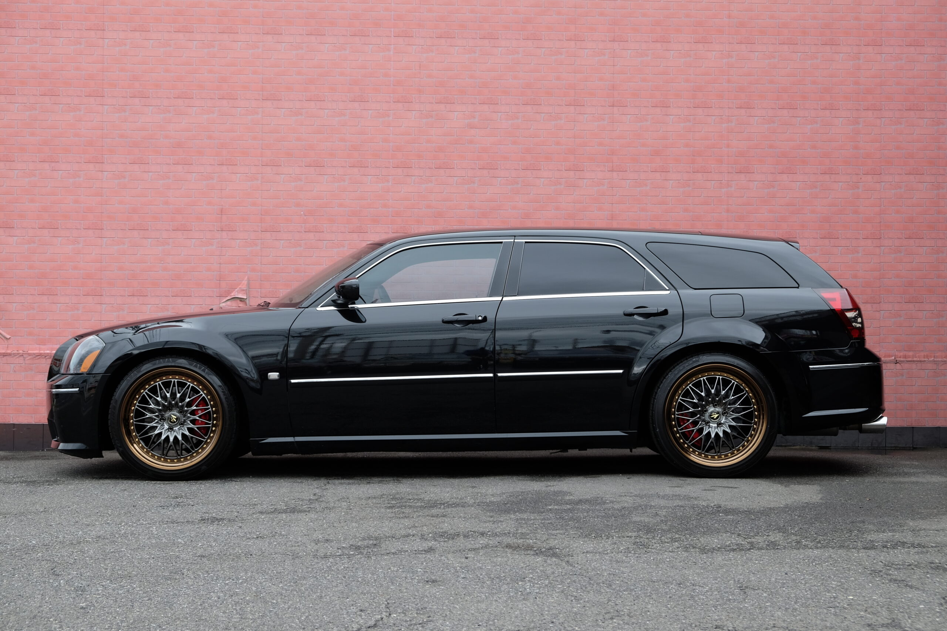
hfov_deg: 31.4
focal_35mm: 64
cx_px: 474
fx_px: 1684
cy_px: 316
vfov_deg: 21.2
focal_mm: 42.5
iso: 200
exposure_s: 1/140
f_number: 5.6
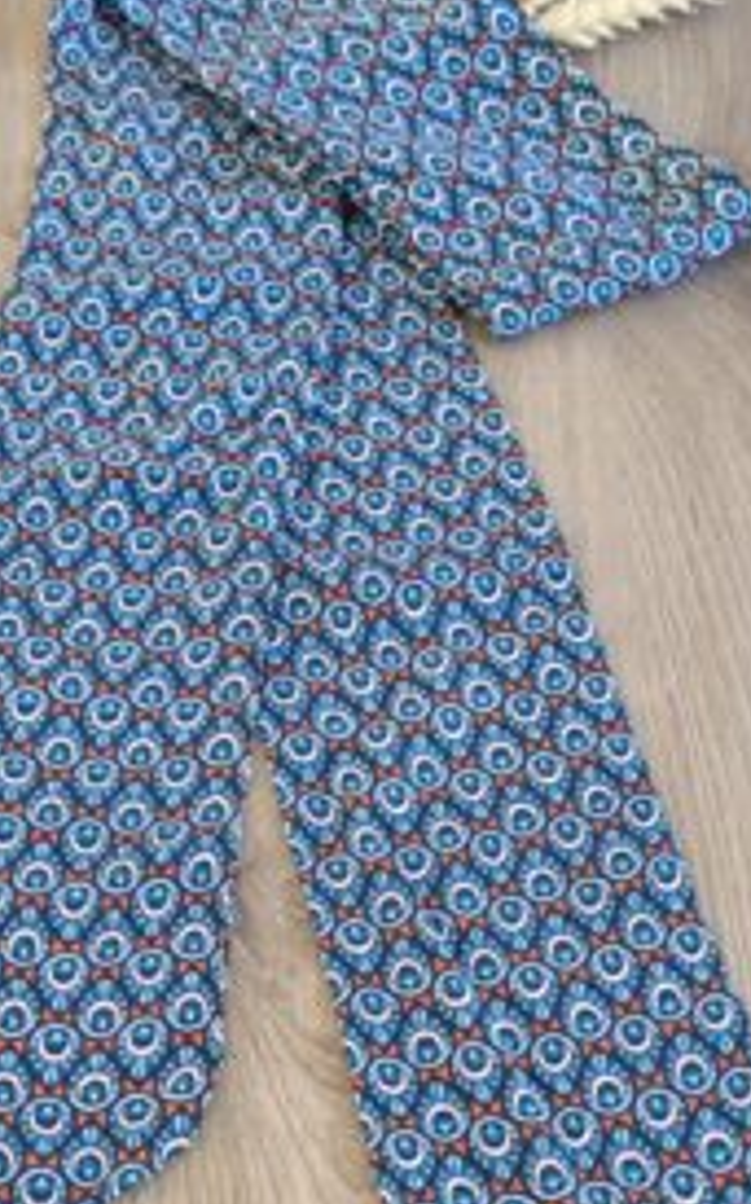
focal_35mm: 87
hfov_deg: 15.0
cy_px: 716
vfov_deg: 23.8
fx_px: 2852
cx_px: 285
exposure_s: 1/101
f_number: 1.5
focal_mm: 4.94
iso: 408
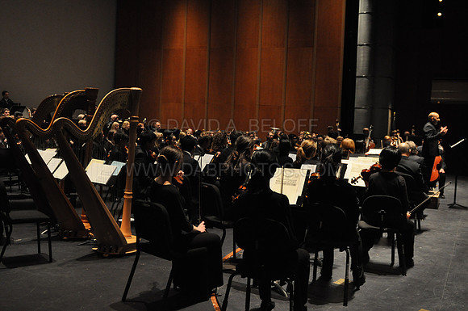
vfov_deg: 36.8
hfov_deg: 53.2
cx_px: 234
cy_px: 156
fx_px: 467
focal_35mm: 36
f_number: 2.8
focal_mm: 24
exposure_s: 1/250
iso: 1600
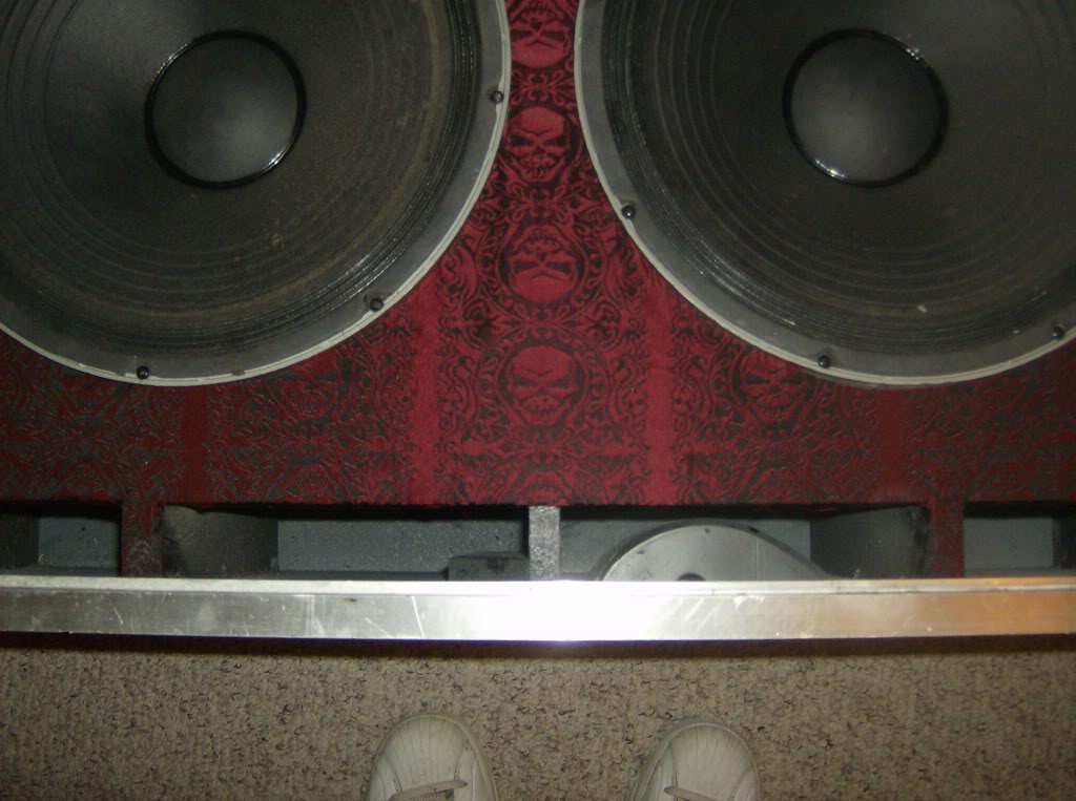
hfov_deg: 51.5
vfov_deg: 39.5
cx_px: 538
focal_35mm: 36
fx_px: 1116
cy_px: 400
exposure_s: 1/60
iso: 200
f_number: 2.8
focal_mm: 6
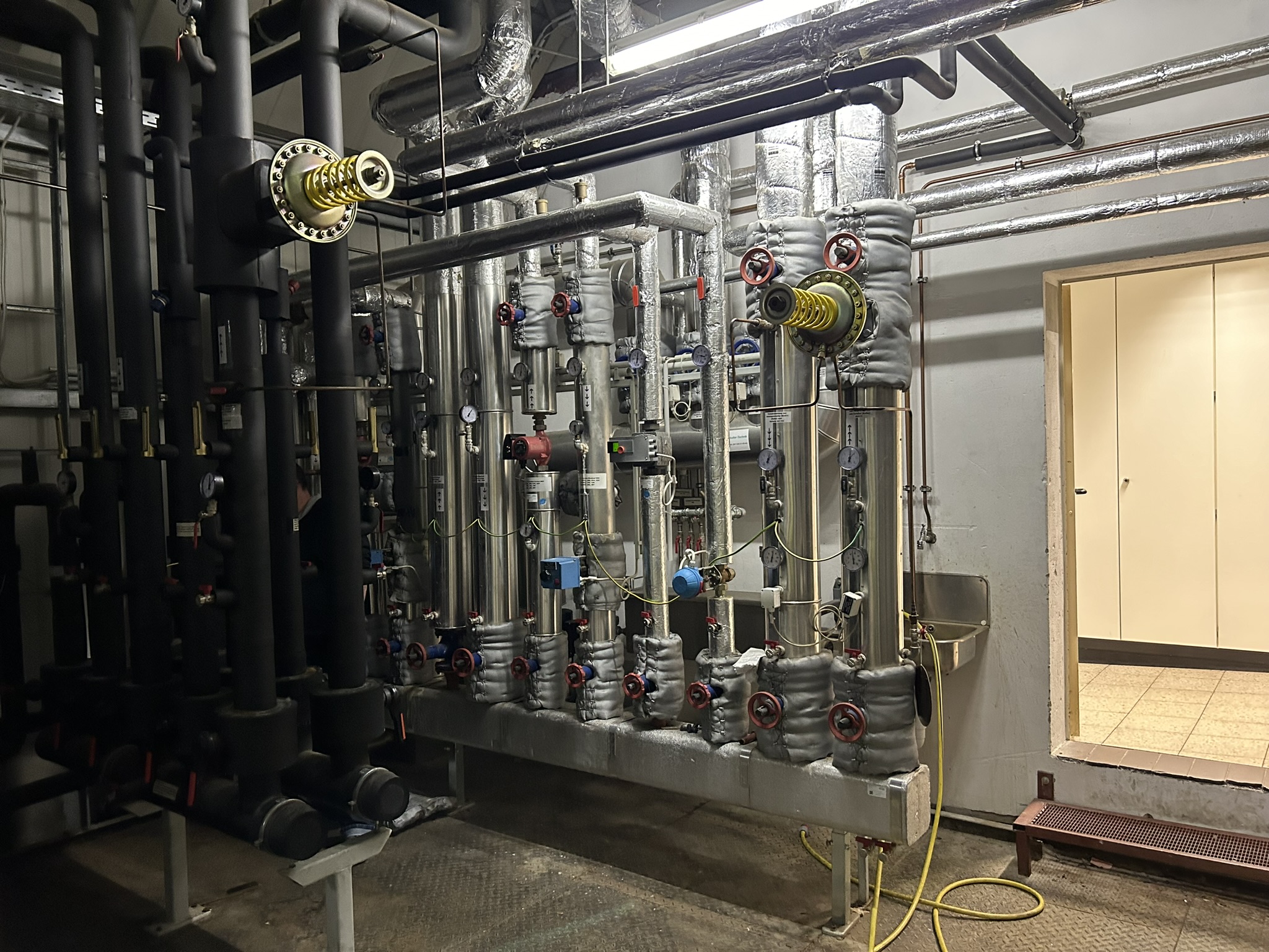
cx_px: 634
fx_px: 953
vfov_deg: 53.1
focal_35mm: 26
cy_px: 476
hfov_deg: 67.3
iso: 400
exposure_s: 1/50
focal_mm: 5.7
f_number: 1.5
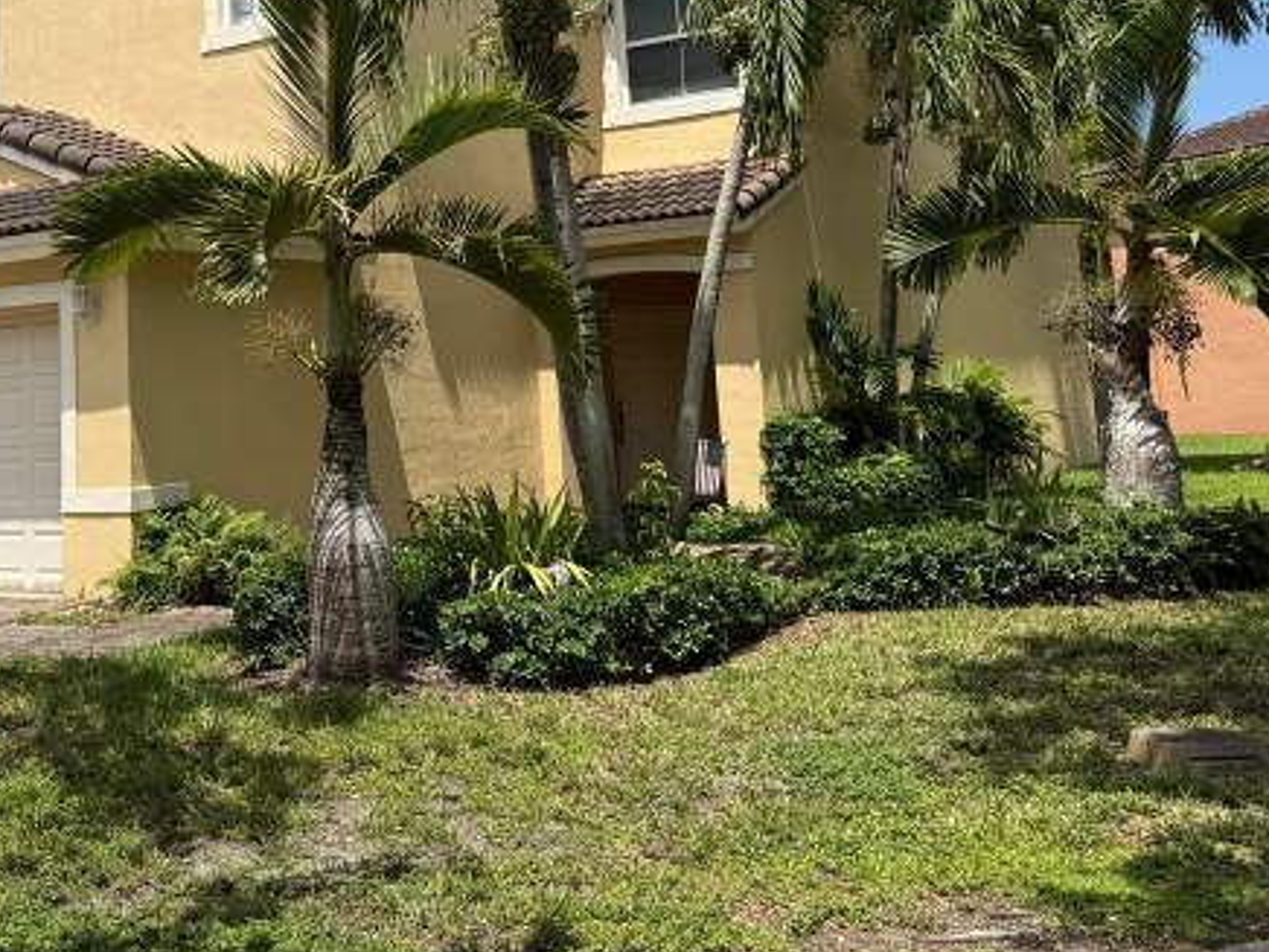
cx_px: 338
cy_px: 181
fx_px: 1613
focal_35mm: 44
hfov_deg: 41.8
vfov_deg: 31.9
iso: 80
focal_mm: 6.76
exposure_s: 1/4405
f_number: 1.78
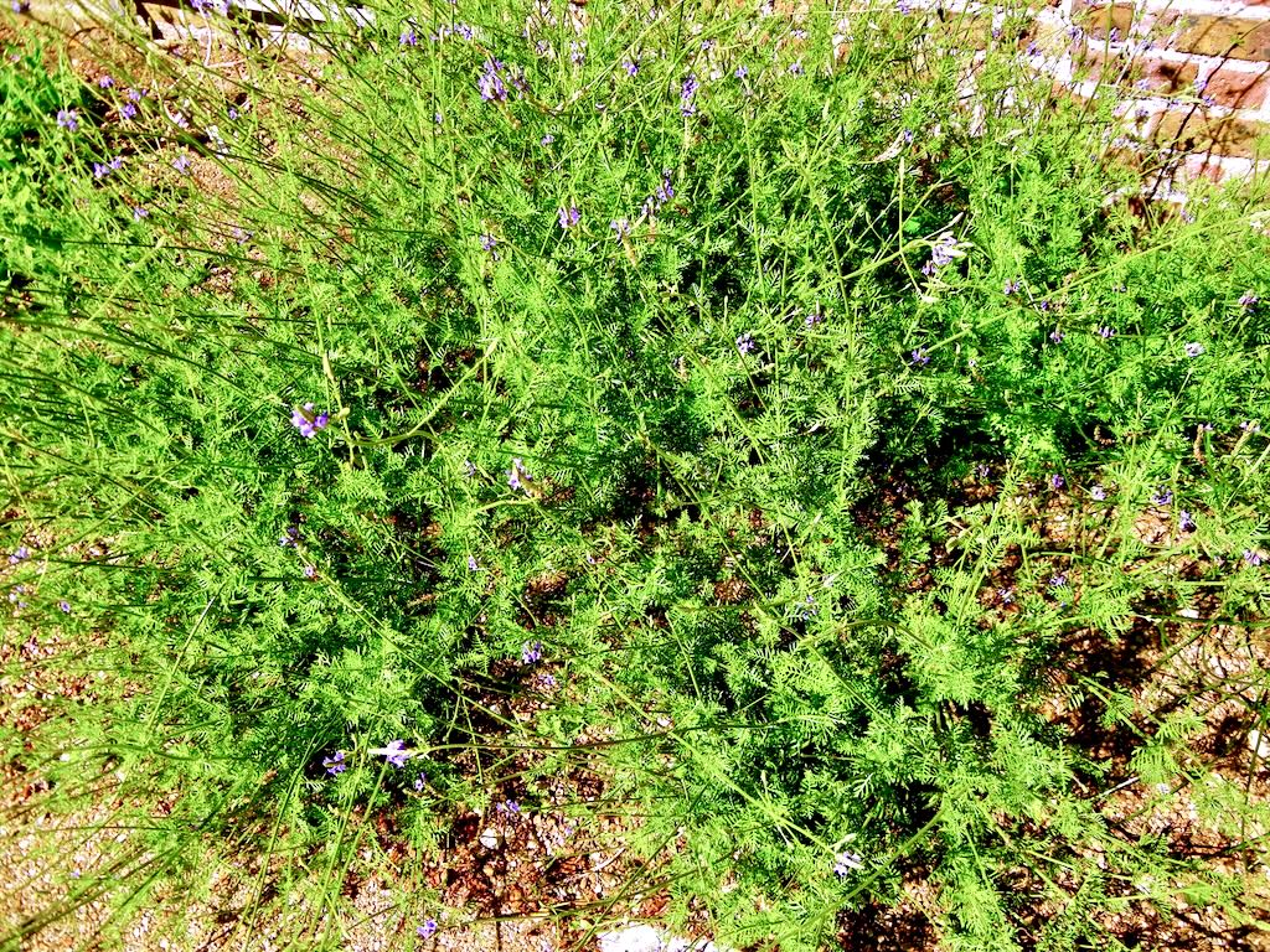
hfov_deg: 60.0
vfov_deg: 46.8
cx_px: 635
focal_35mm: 30
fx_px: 1101
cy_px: 476
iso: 160
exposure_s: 1/627
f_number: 3.5
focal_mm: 5.4
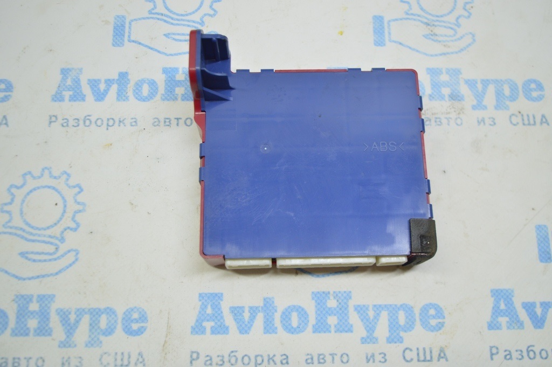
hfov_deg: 49.6
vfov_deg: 34.2
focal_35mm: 39
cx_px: 276
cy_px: 184
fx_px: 598
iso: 400
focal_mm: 26
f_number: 4
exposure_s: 1/60
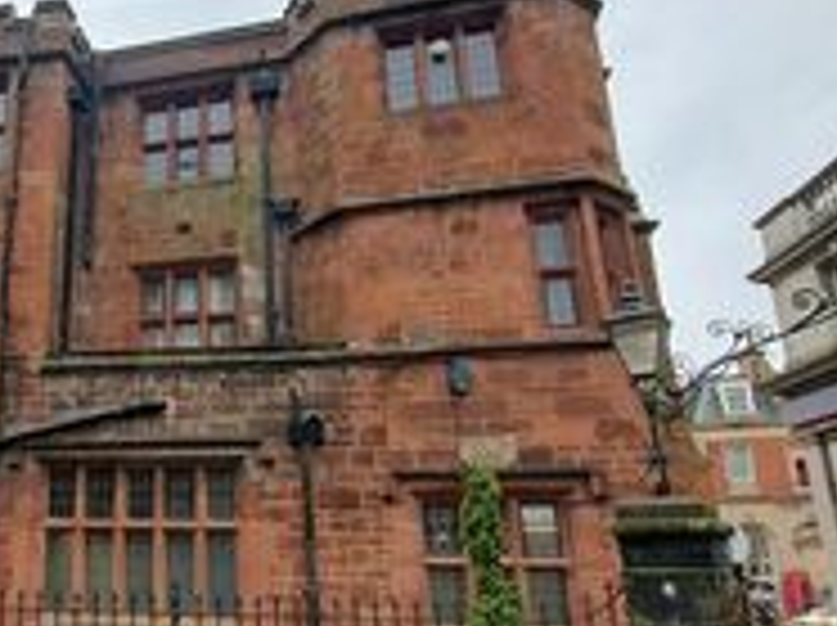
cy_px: 365
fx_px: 676
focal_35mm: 28
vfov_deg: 49.4
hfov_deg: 58.4
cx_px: 162
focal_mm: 1.74
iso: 50
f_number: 2.2
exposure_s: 1/294
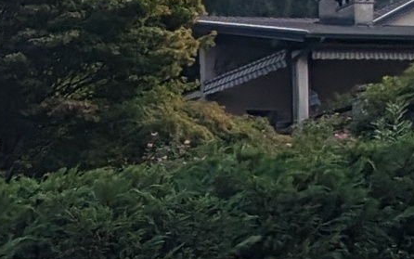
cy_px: 407
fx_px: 824
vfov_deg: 16.1
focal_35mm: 73
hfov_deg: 16.4
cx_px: -517
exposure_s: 1/4878
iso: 45
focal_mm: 2.02
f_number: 1.7
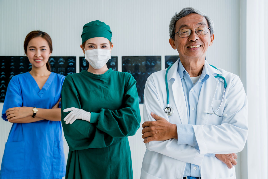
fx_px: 335
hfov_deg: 43.6
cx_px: 134
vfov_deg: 29.9
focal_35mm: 45
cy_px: 90
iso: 400
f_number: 4
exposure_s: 1/125
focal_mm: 45
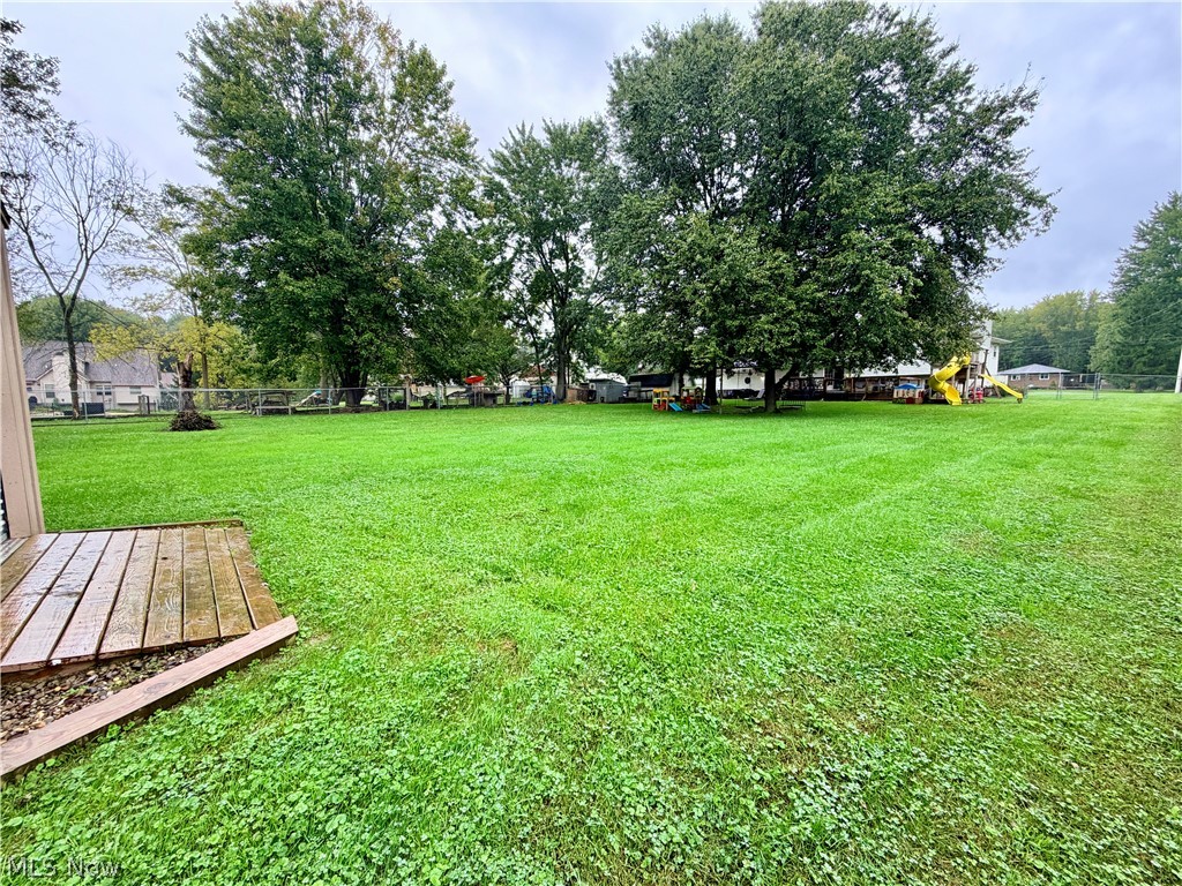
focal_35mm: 14
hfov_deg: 102.1
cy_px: 443
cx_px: 591
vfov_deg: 85.7
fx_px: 478
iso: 80
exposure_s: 1/121
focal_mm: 2.22
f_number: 2.2
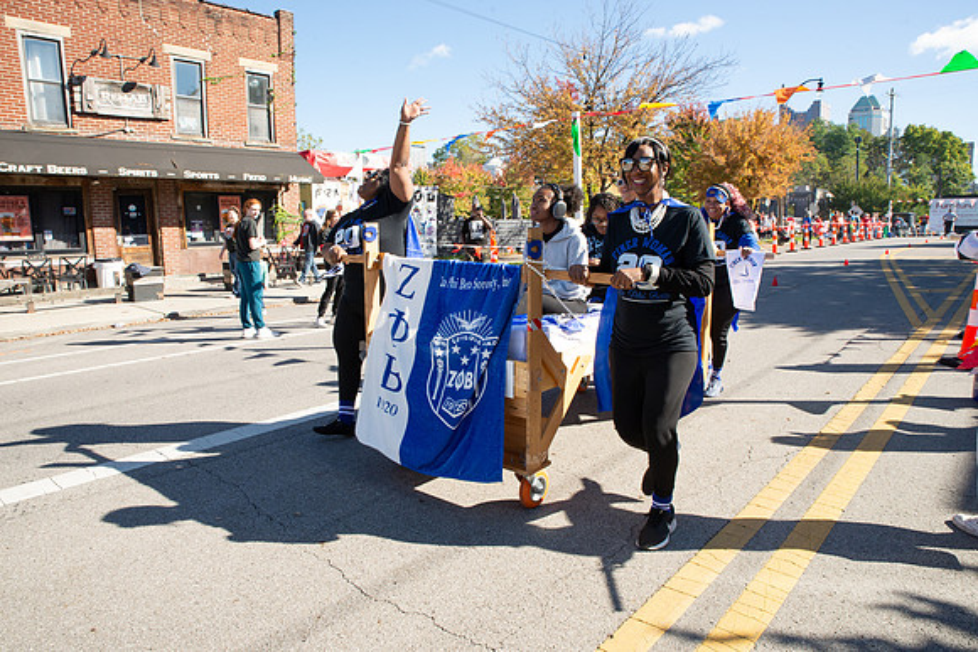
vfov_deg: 53.2
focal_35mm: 24
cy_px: 326
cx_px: 489
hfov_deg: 73.7
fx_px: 652
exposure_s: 1/320
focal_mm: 24
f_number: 11
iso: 500
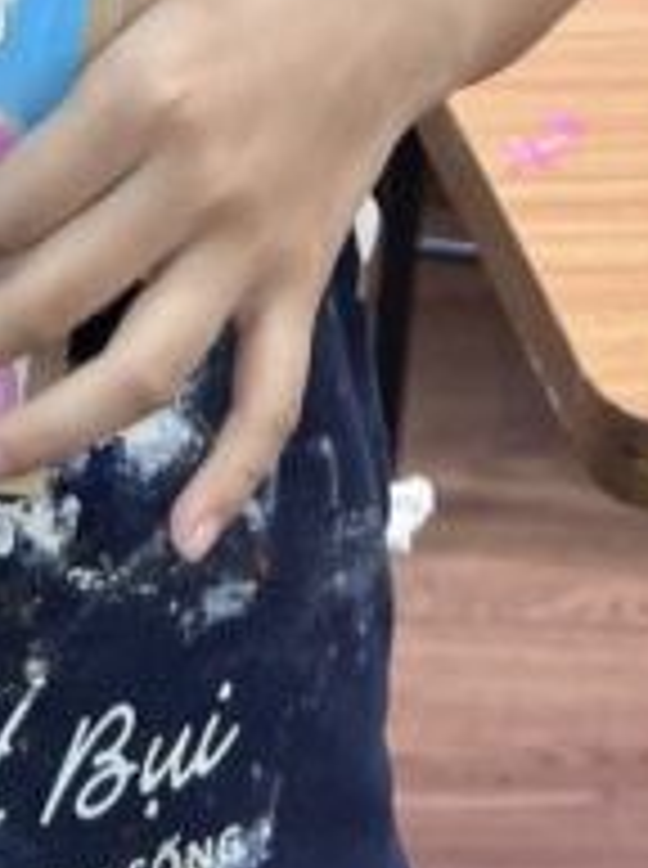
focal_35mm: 135
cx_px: -122
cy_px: -1034
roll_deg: -2.4
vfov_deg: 12.4
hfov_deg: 10.8
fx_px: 3381
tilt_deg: -9.8
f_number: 1.5
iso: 40
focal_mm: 5.7
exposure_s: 1/100
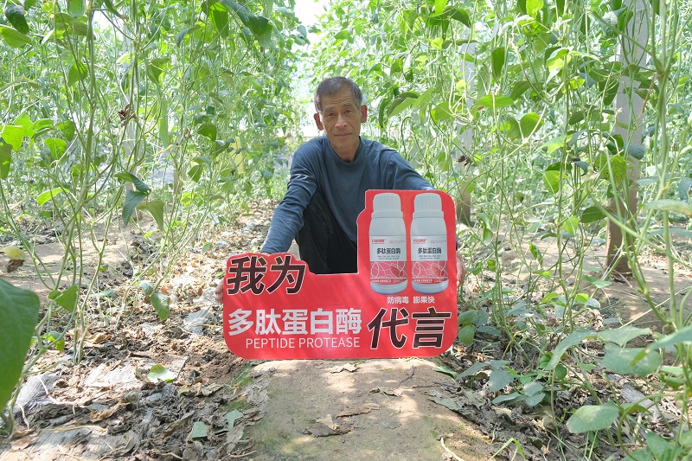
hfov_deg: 67.4
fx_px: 519
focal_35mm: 27
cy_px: 230
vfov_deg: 47.9
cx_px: 346
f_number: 3.6
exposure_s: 1/140
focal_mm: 18
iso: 320
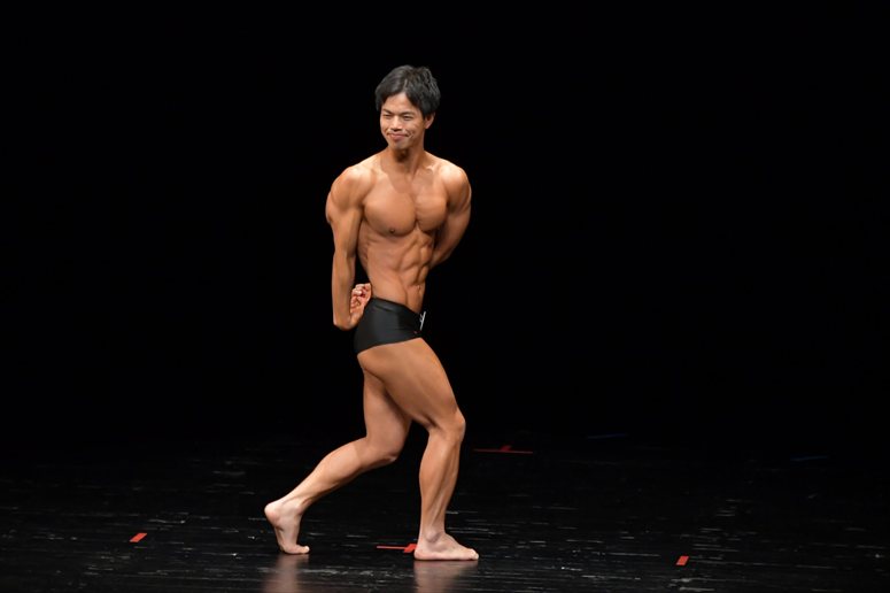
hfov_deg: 6.9
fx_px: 7413
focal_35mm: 300
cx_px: 445
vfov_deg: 4.6
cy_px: 296
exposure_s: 1/400
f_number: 5.6
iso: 3200
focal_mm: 200
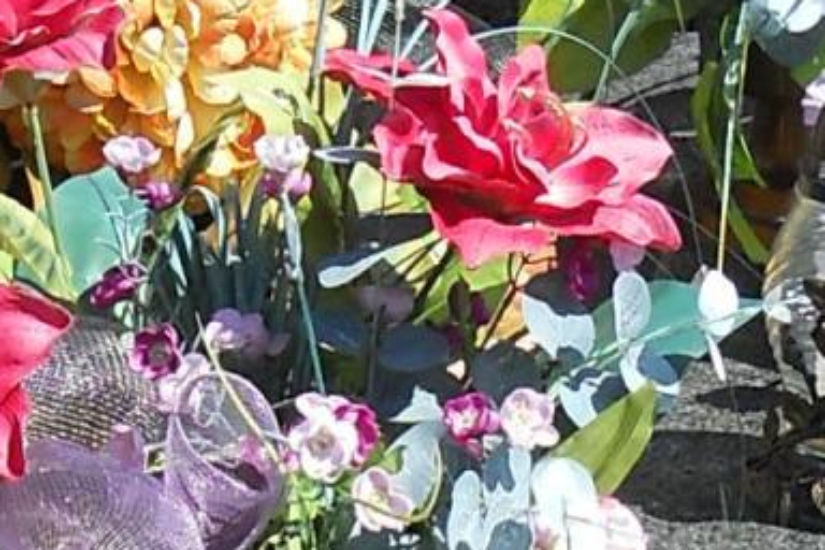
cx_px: 432
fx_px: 4950
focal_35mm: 216
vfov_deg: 6.4
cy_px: 451
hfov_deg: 9.5
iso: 80
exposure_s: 1/200
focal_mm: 6.72
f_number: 5.5
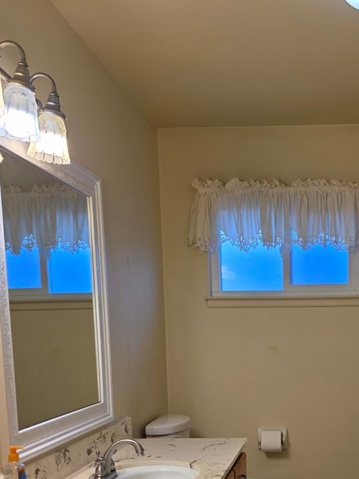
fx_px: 650
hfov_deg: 30.0
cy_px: 398
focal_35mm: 47
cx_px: 297
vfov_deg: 38.6
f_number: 1.7
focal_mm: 6.3
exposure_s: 1/120
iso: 25
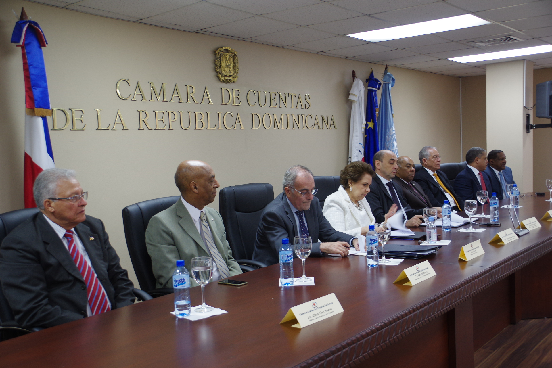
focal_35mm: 43
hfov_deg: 45.4
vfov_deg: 31.2
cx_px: 276
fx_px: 659
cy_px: 184
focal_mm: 29
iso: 400
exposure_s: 1/30
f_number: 4
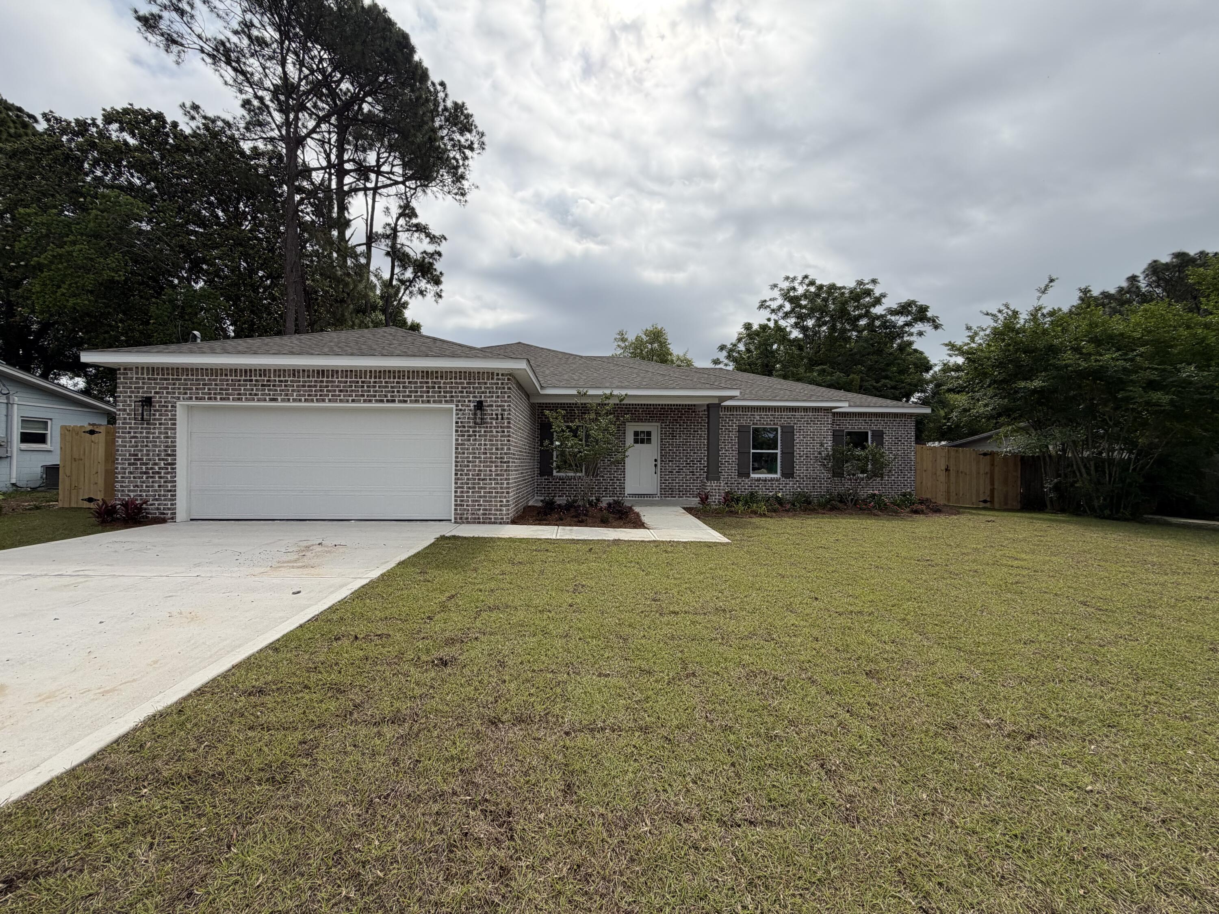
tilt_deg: +0.3
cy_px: 457
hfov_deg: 102.1
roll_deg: -0.5
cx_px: 610
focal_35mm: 14
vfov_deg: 85.7
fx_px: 493
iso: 25
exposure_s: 1/1613
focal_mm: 2.22
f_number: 2.2
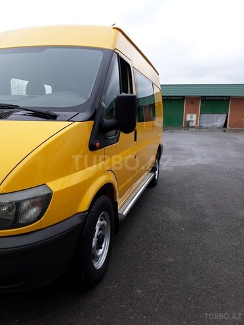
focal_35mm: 27
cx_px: 122
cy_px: 162
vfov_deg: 65.3
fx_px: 254
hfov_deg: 51.4
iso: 40
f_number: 1.7
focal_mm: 3.71
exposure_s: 1/452
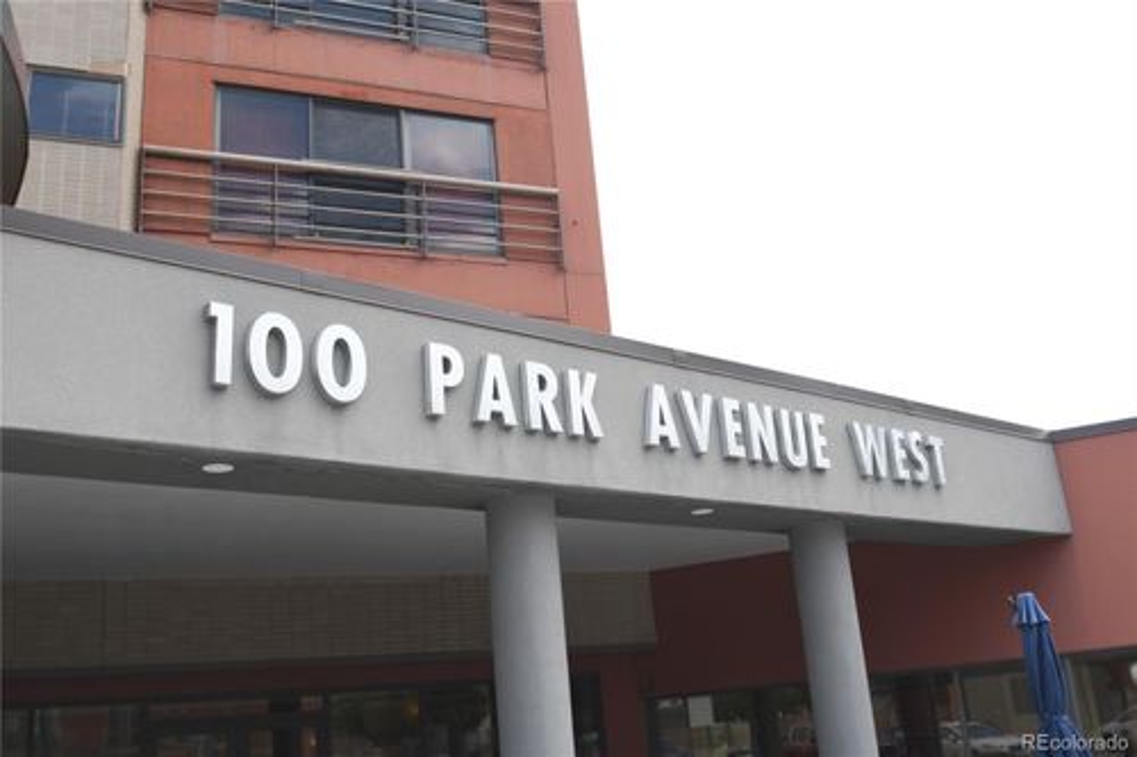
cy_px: 378
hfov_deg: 53.1
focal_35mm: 36
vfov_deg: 36.8
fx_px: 1137
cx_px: 568
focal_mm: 24
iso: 100
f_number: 5.6
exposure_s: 1/160
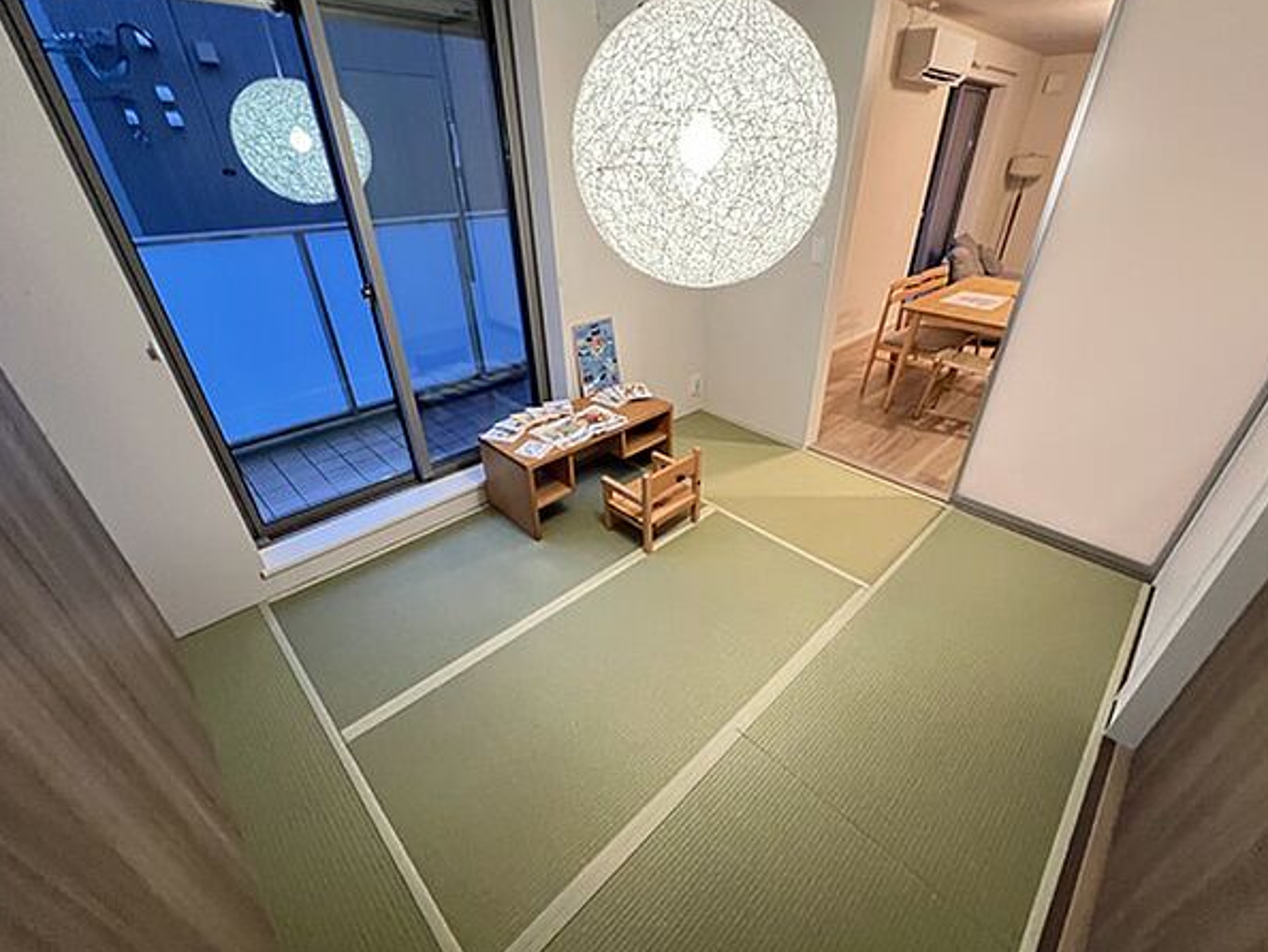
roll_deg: +0.0
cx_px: 666
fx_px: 513
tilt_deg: -32.5
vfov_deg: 85.7
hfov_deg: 102.0
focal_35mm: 14
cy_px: 482
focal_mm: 1.57
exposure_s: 1/30
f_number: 1.8
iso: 800
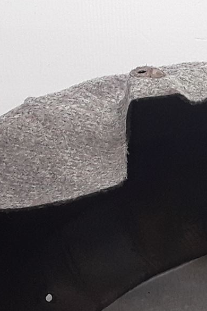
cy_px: 249
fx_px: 880
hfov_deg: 13.1
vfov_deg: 19.8
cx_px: 240
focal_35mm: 102
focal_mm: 2.91
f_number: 1.9
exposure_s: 1/50
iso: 50
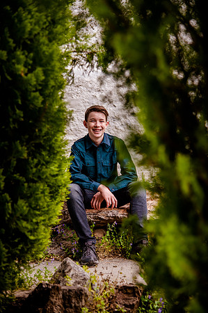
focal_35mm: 75
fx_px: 651
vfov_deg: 27.0
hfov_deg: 18.1
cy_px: 156
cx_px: 104
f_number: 4
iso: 800
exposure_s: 1/400
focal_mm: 75
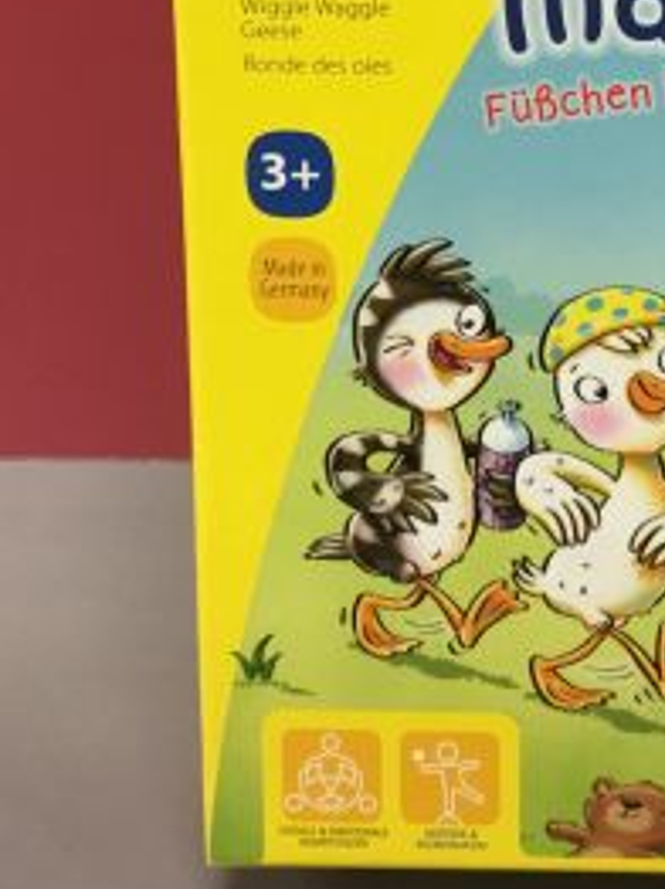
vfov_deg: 27.1
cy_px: 231
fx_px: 1822
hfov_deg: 20.2
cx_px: 611
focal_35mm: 71
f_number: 2.4
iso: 125
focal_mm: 3.3
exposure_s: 1/33
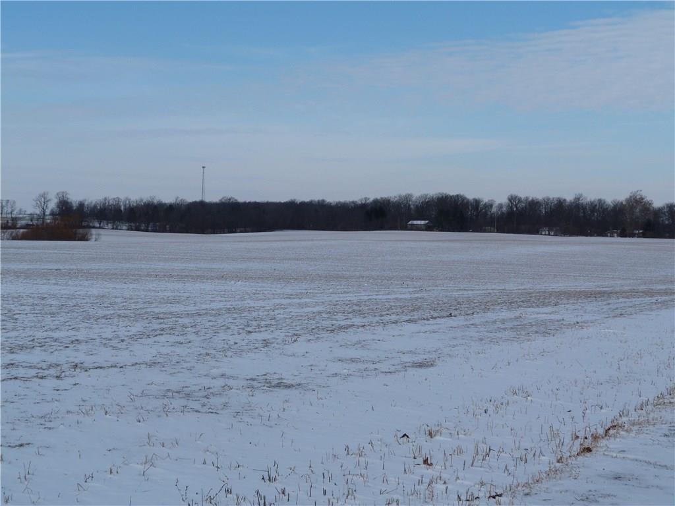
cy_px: 253
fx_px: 1365
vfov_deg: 21.0
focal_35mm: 70
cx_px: 338
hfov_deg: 27.8
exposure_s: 1/640
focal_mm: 12.6
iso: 80
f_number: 5.6
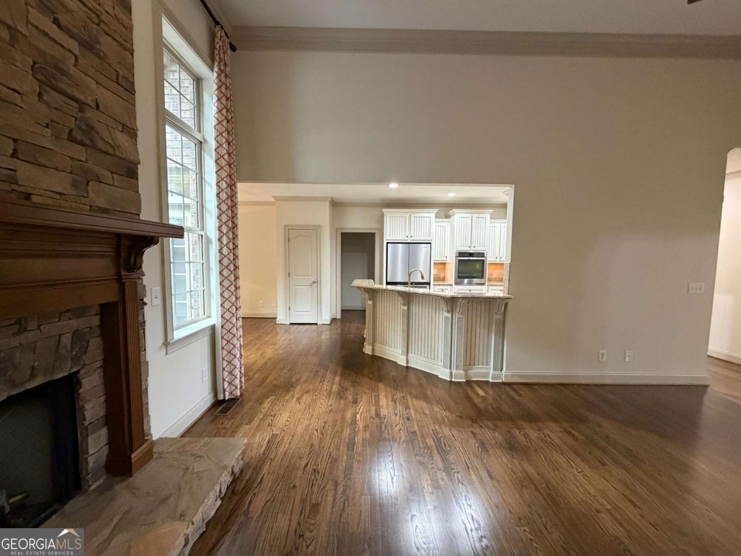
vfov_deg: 85.7
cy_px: 278
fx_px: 300
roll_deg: -0.7
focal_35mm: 14
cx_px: 370
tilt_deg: -4.8
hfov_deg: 102.1
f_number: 2.2
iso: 500
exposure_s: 1/60
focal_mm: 2.22
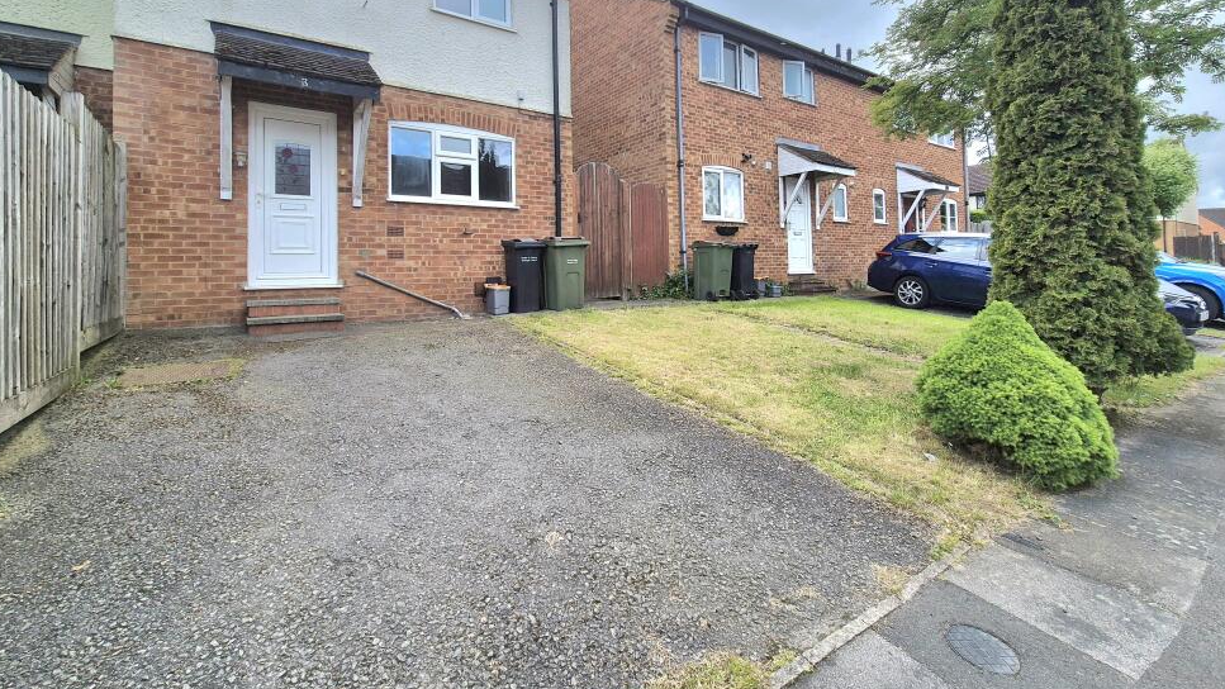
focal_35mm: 15
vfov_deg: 69.4
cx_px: 608
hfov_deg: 103.0
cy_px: 256
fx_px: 487
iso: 50
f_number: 2.2
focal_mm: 2.2
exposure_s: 1/1429
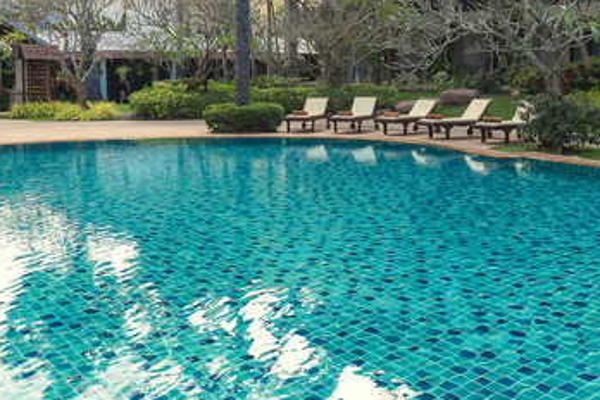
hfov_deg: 42.6
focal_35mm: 46
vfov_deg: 28.7
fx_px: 767
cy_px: 89
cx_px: 350
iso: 250
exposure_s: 1/80
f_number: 11
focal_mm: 16
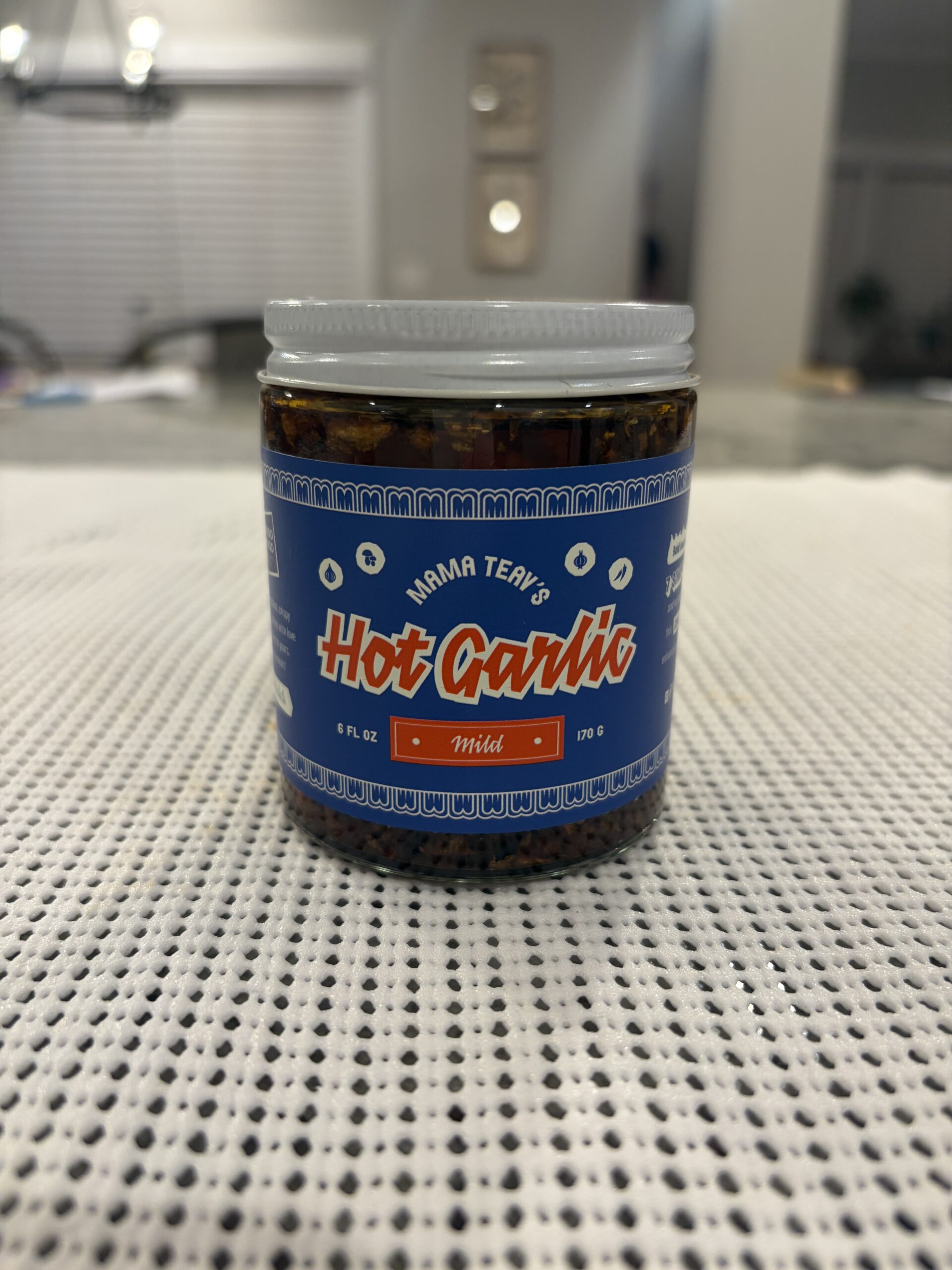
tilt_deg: -17.4
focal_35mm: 26
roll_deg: -0.8
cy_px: 635
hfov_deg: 53.1
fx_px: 953
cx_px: 476
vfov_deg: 67.3
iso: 125
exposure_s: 1/60
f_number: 1.6
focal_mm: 5.96
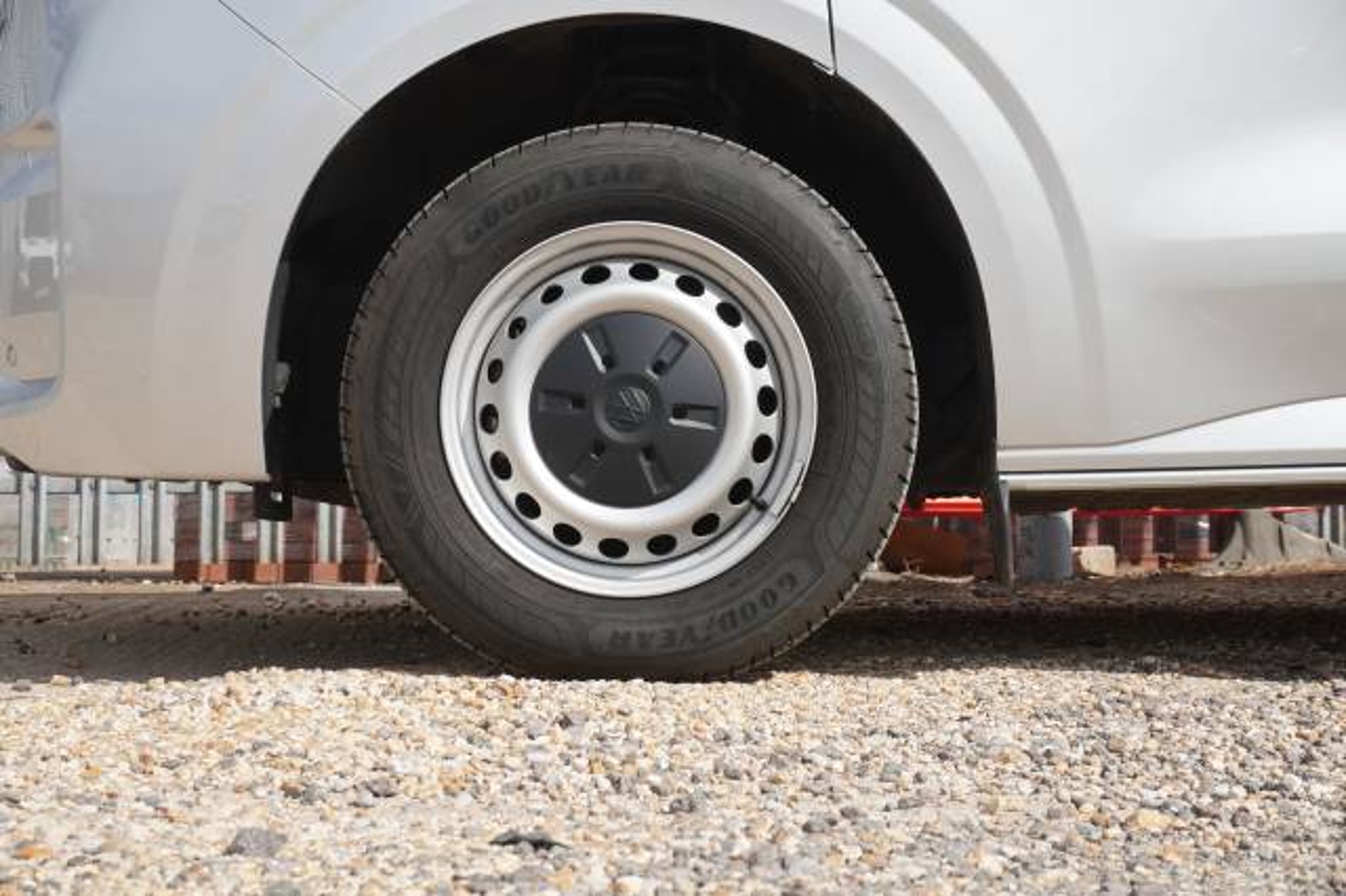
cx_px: 673
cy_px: 448
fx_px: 2130
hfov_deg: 35.1
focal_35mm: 57
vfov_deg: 23.8
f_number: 9.5
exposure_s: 1/200
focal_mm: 38
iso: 160
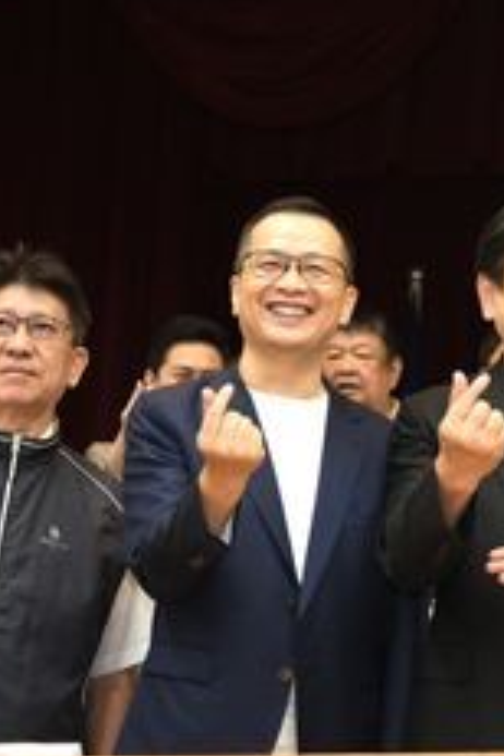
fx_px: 2037
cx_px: 569
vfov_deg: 21.0
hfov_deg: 13.8
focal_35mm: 97
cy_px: 355
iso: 1600
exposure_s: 1/250
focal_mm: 37.6
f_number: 2.8
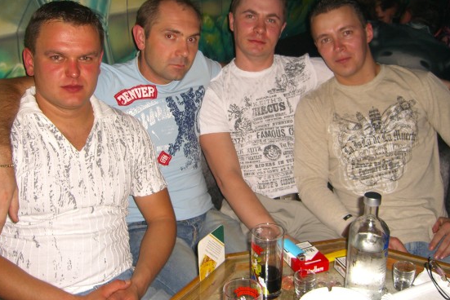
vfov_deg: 31.1
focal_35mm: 43
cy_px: 118
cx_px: 213
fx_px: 538
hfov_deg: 45.4
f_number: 2.8
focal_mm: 7.9
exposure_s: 1/60
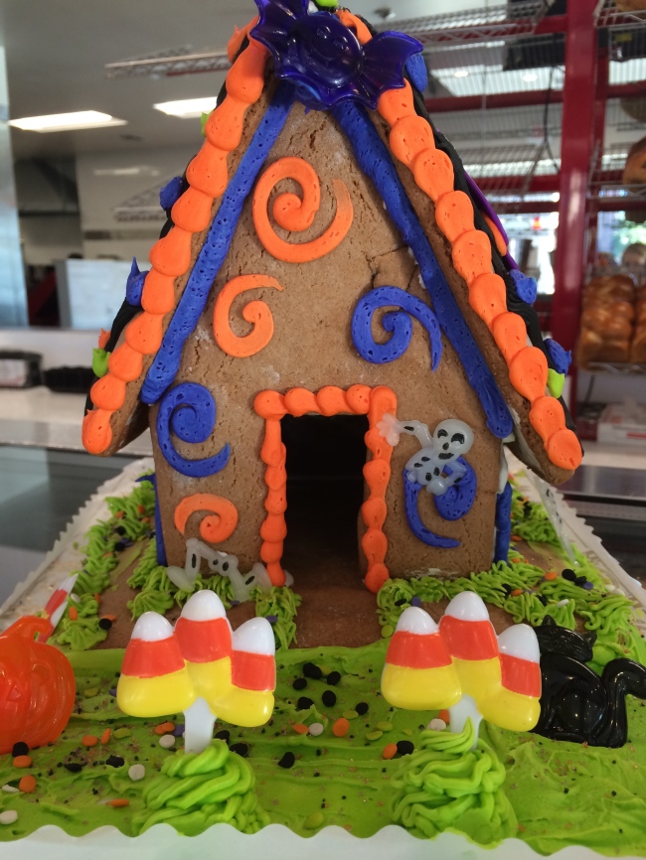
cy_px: 430
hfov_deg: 48.2
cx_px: 323
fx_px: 721
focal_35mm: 29
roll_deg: +0.3
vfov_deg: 61.6
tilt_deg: -12.1
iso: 32
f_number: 2.2
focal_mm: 4.15
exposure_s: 1/30
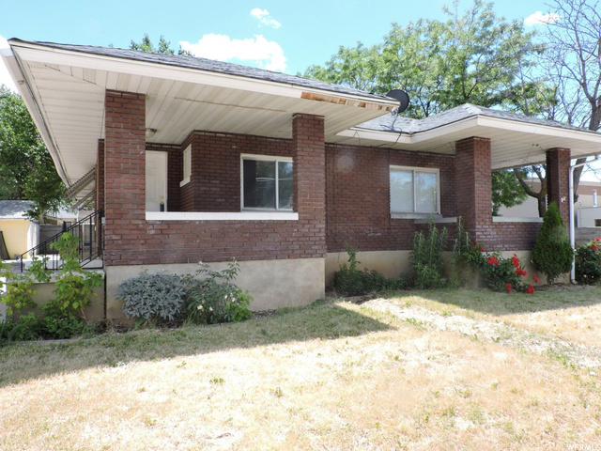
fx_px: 417
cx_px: 300
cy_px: 226
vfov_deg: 56.8
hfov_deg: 71.6
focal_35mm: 24
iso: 100
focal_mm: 4.3
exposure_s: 1/160
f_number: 4.7
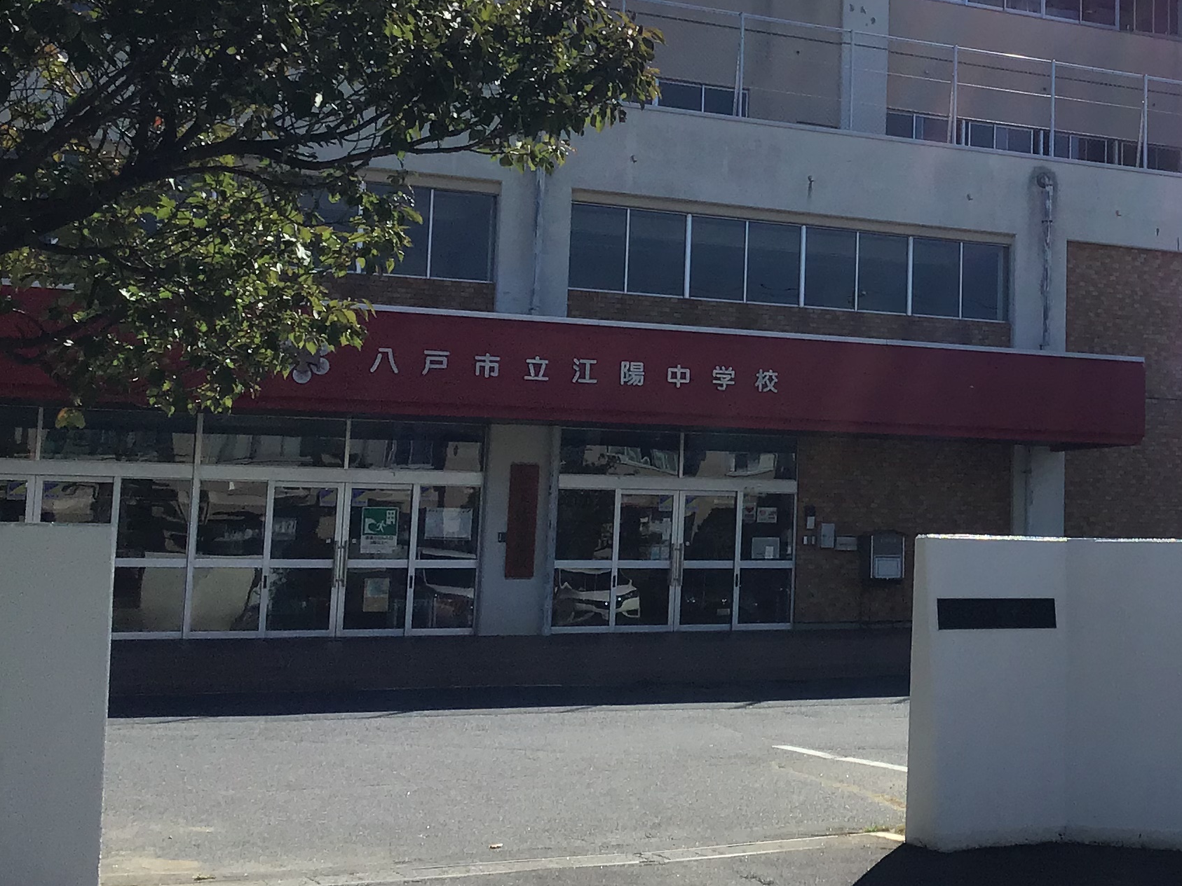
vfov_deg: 24.3
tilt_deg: +6.7
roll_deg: -0.3
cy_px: 303
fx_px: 2049
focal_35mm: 60
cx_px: 1132
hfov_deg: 30.3
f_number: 2.4
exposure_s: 1/1812
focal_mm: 3.3
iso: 25
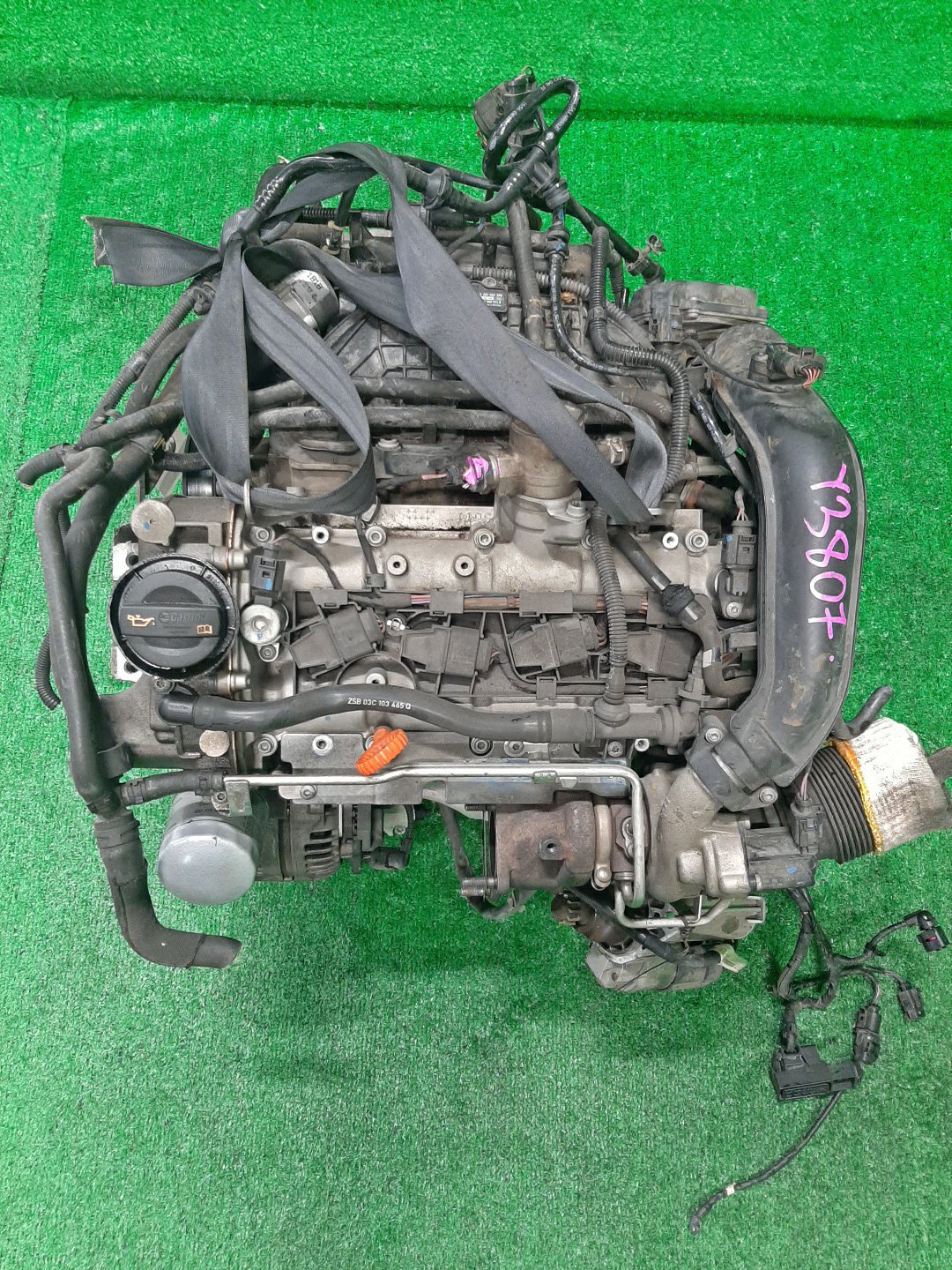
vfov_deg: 67.3
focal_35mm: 26
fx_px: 953
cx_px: 476
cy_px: 635
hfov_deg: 53.1
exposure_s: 1/50
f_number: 1.7
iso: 227
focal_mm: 3.93
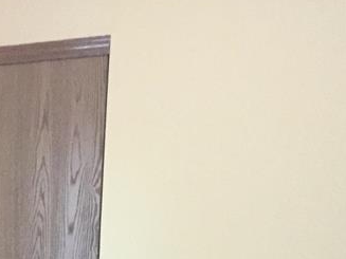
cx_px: -91
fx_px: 969
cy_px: 396
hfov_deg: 18.9
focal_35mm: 97
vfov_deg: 14.2
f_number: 2.4
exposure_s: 1/30
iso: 200
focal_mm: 3.3
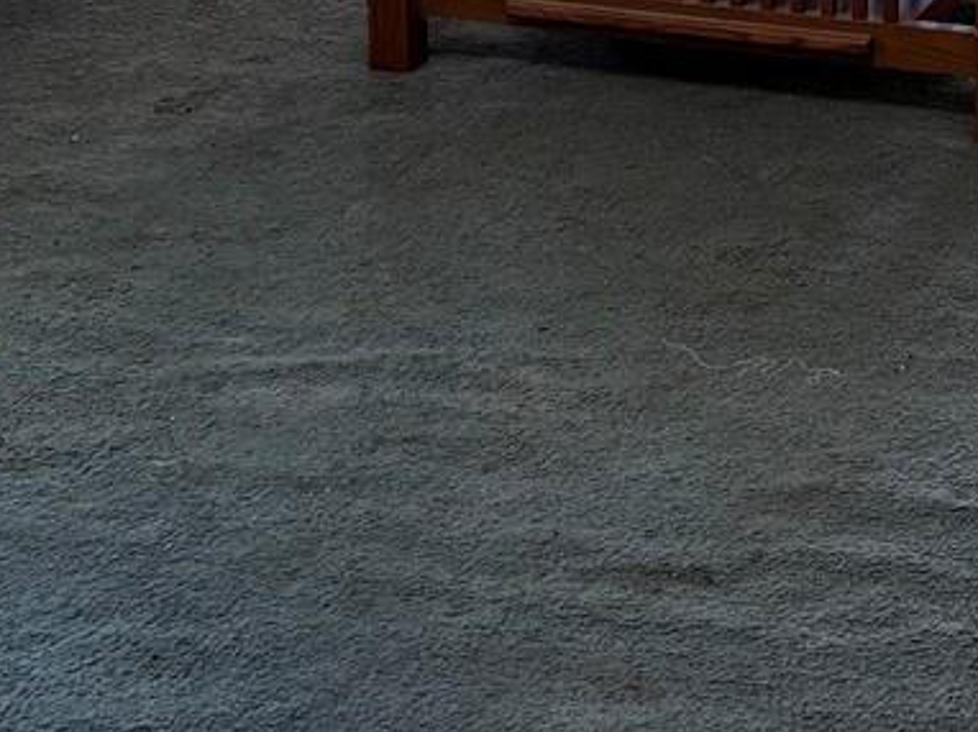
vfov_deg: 12.2
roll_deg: -0.7
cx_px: 1239
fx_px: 3078
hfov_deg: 17.1
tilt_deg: -7.0
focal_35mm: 109
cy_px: -676
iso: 125
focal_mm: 5.96
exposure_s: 1/121
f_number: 1.6
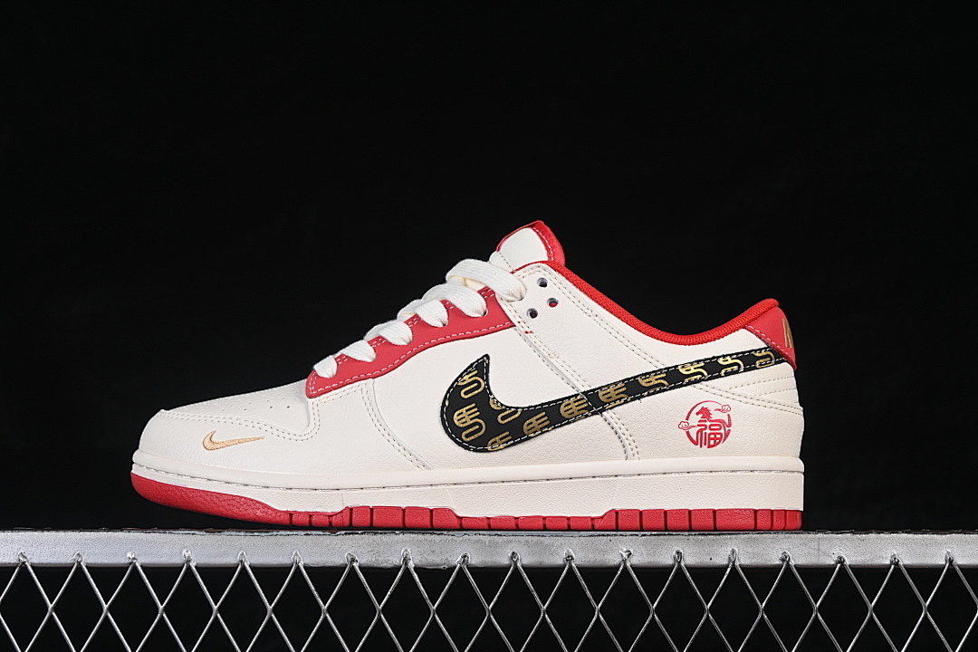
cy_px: 326
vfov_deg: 18.2
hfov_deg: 27.0
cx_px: 489
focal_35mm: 75
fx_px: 2037
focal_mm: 50
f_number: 8
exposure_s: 1/80
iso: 160
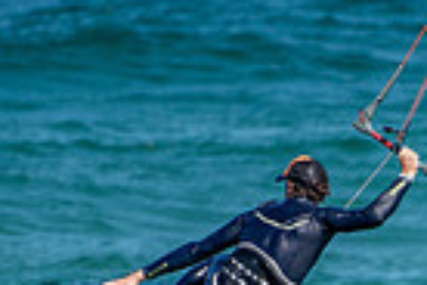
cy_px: 392
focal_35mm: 2101
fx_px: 24918
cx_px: 374
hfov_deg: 1.0
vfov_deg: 0.7
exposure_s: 1/2500
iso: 280
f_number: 5.6
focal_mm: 500
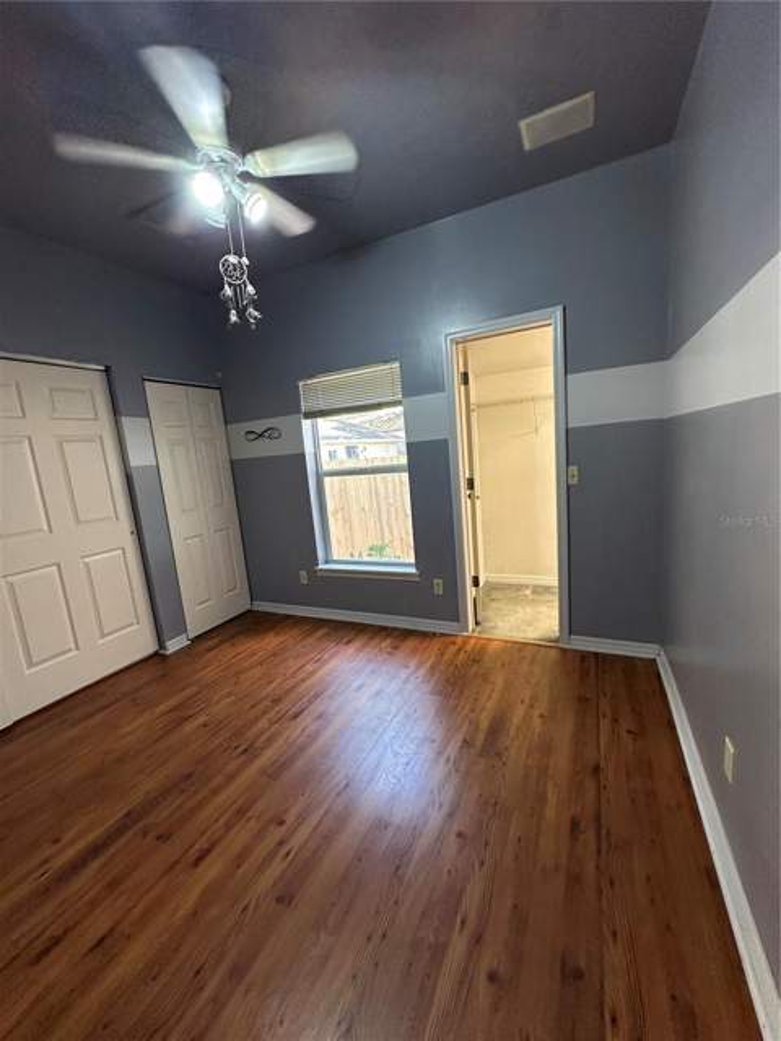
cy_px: 520
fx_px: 421
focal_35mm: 14
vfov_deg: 102.1
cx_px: 390
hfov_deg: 85.7
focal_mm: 2.22
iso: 250
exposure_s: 1/60
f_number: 2.2
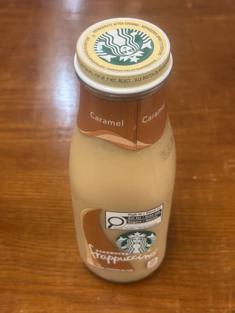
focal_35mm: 52
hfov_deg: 28.0
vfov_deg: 36.8
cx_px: 118
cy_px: 156
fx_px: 471
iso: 80
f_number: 1.6
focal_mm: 5.96
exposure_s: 1/41
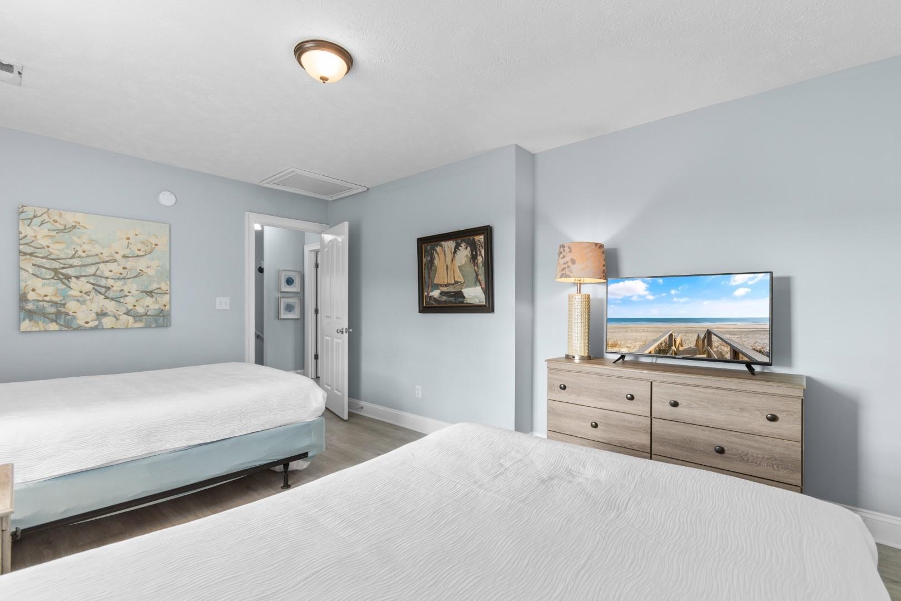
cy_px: 300
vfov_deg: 77.3
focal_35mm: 15
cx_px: 450
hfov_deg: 100.4
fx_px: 375
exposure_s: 1/8
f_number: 4.5
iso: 100
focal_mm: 10
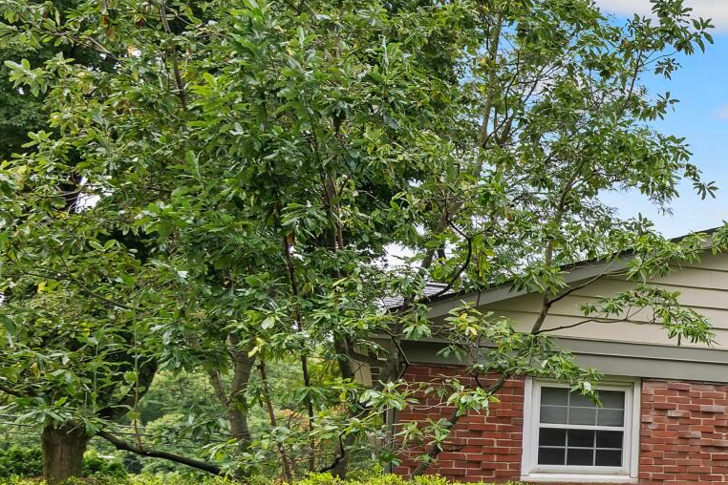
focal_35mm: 63
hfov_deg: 22.1
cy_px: 416
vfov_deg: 21.2
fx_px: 1274
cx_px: 1255
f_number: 8
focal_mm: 16
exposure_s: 1/15
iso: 64
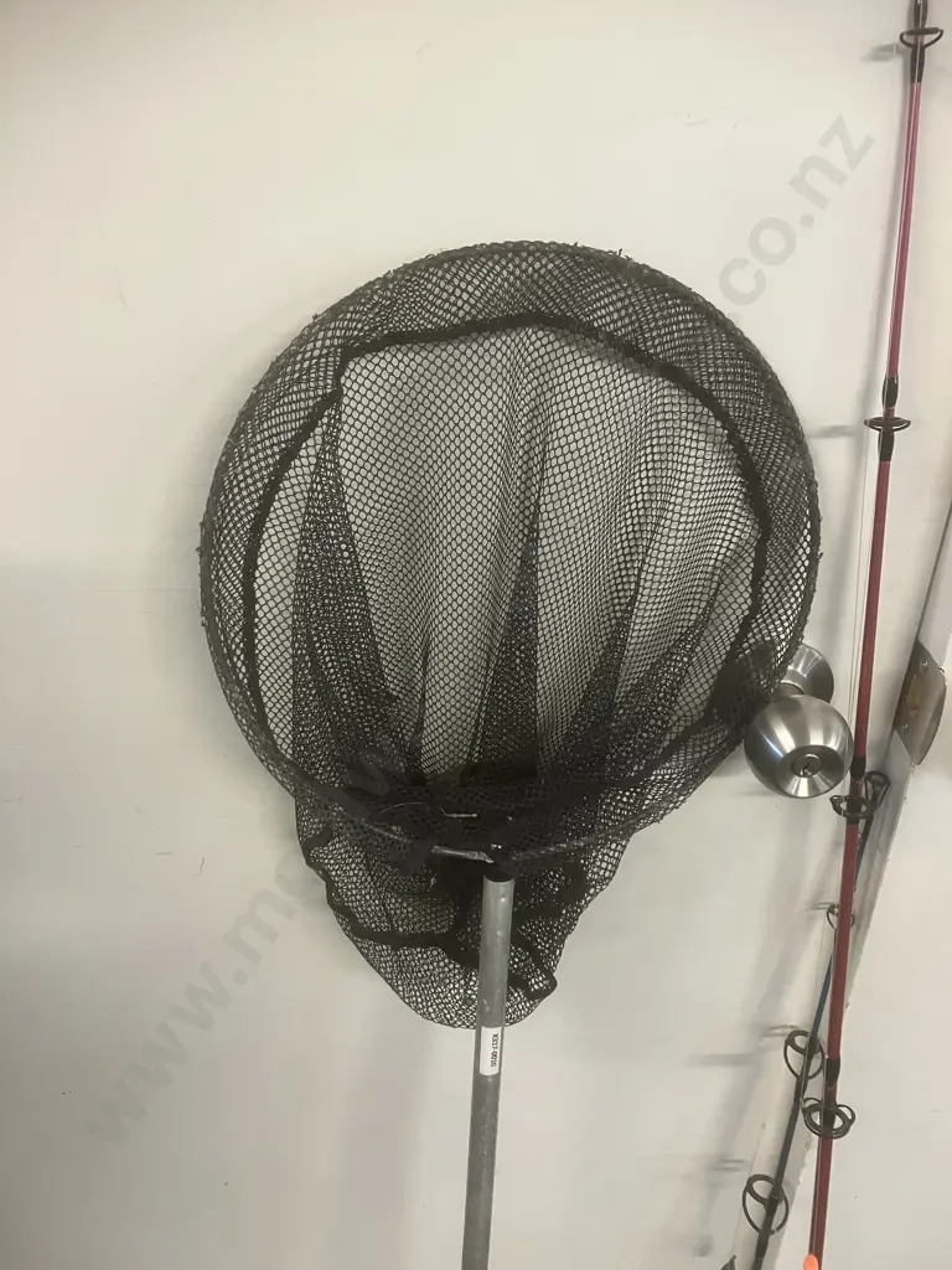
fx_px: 1027
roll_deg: -1.0
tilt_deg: -29.2
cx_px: 476
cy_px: 635
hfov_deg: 49.7
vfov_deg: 63.4
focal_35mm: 28
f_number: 1.8
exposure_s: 1/50
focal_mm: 3.99
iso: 160
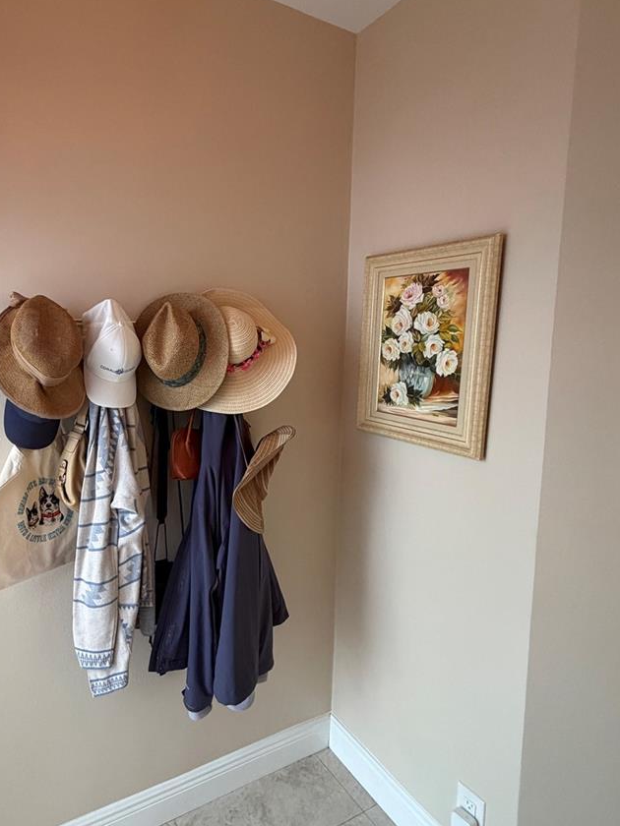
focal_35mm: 20
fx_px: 478
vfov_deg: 81.7
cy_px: 394
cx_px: 198
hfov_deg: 64.0
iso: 250
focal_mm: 2.22
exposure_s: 1/60
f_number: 2.2
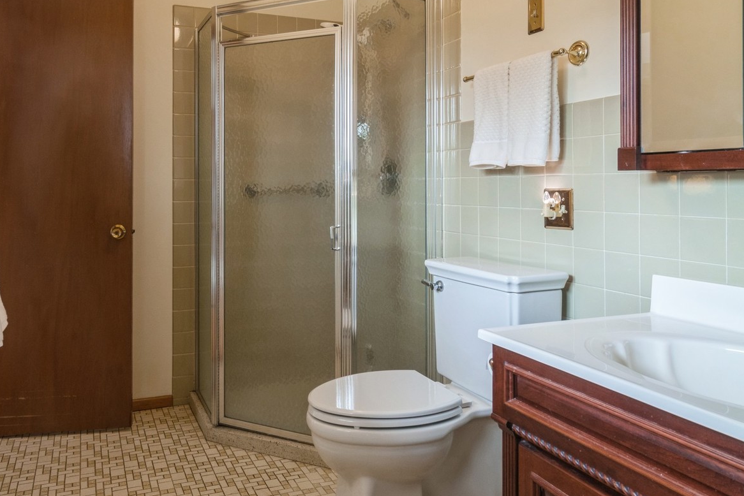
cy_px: 204
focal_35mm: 25
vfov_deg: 51.0
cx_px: 295
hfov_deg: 70.7
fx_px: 517
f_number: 8
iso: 200
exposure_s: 1/4
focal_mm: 12
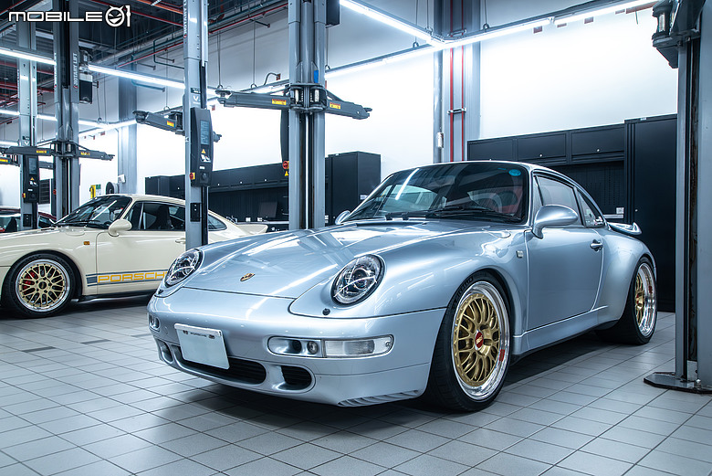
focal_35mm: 35
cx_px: 356
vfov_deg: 37.9
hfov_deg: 54.4
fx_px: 693
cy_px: 238
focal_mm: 35
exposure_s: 1/60
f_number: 4
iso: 2000
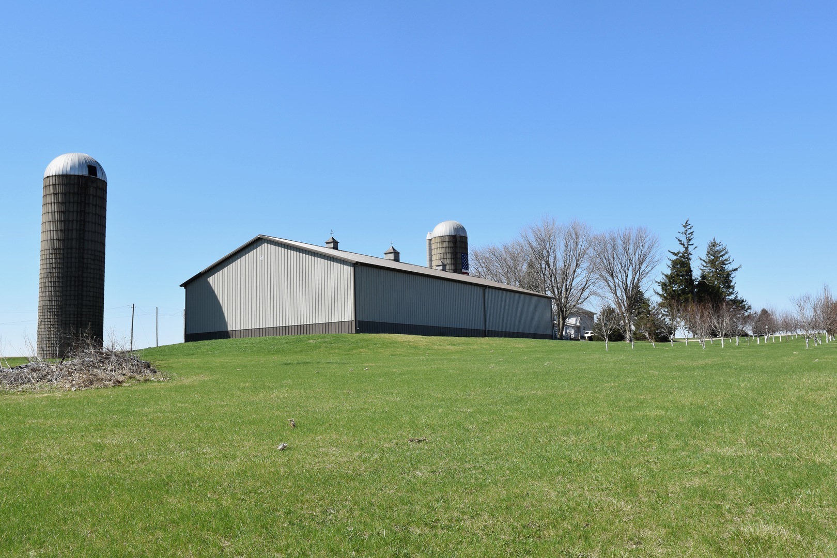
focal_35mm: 33
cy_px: 279
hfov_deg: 57.2
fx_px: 767
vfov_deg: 40.0
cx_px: 418
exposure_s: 1/350
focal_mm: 22
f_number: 9.5
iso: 200
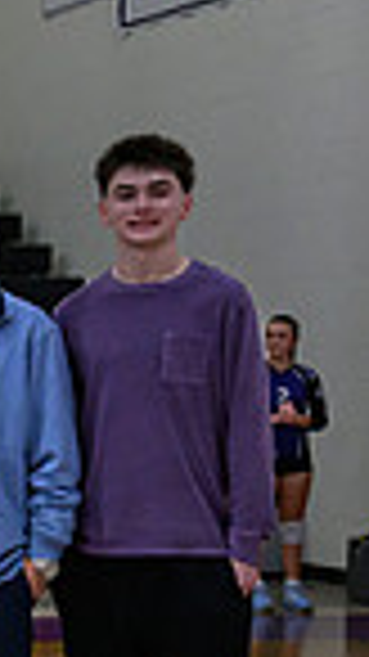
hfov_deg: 7.1
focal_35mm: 146
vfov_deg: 14.6
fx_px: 2543
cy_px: 515
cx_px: -855
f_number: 3.5
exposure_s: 1/640
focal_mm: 35
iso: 4500
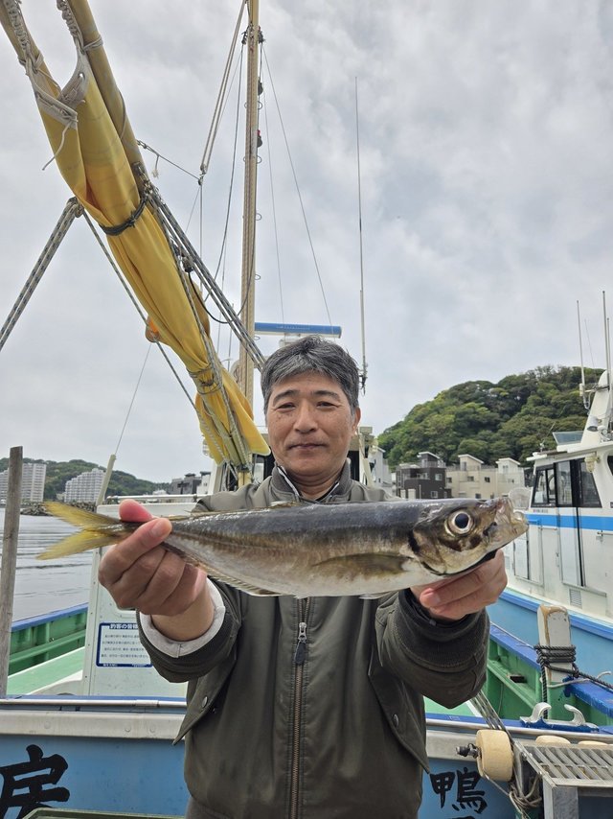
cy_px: 410
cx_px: 306
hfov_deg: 58.9
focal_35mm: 23
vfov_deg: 73.9
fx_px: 543
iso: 25
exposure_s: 1/2397
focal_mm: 5.4
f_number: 1.8
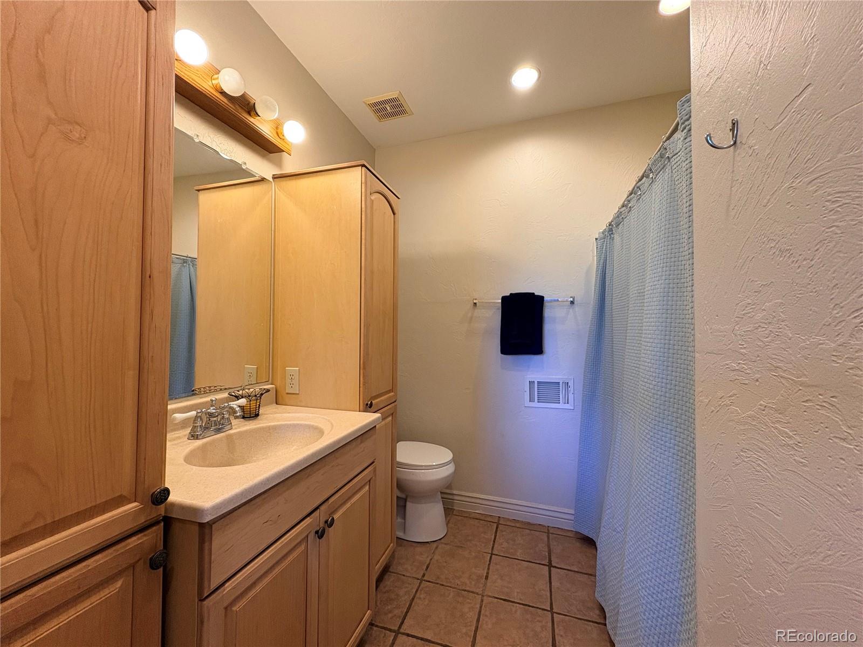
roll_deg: -0.6
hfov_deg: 102.1
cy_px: 324
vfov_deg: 85.7
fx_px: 349
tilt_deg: +1.6
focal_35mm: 14
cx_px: 432
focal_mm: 2.22
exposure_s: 1/60
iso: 160
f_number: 2.2
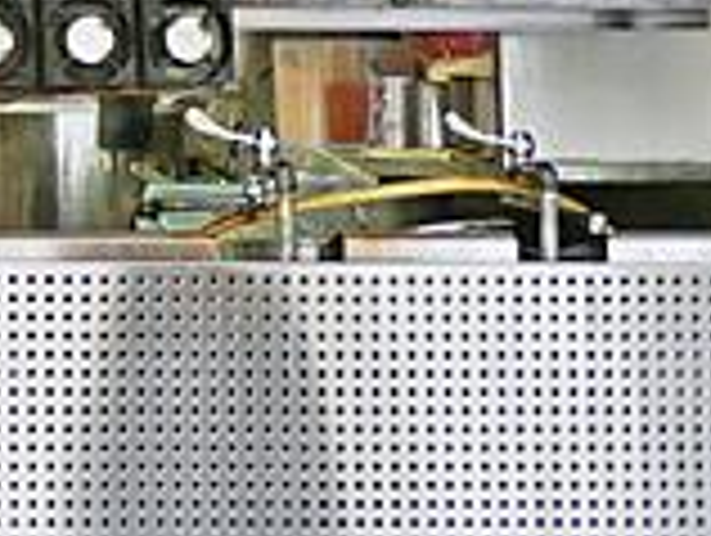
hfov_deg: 9.6
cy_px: -259
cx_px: -1112
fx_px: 3641
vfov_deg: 8.2
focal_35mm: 177
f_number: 2.5
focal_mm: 14
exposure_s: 1/100
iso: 200
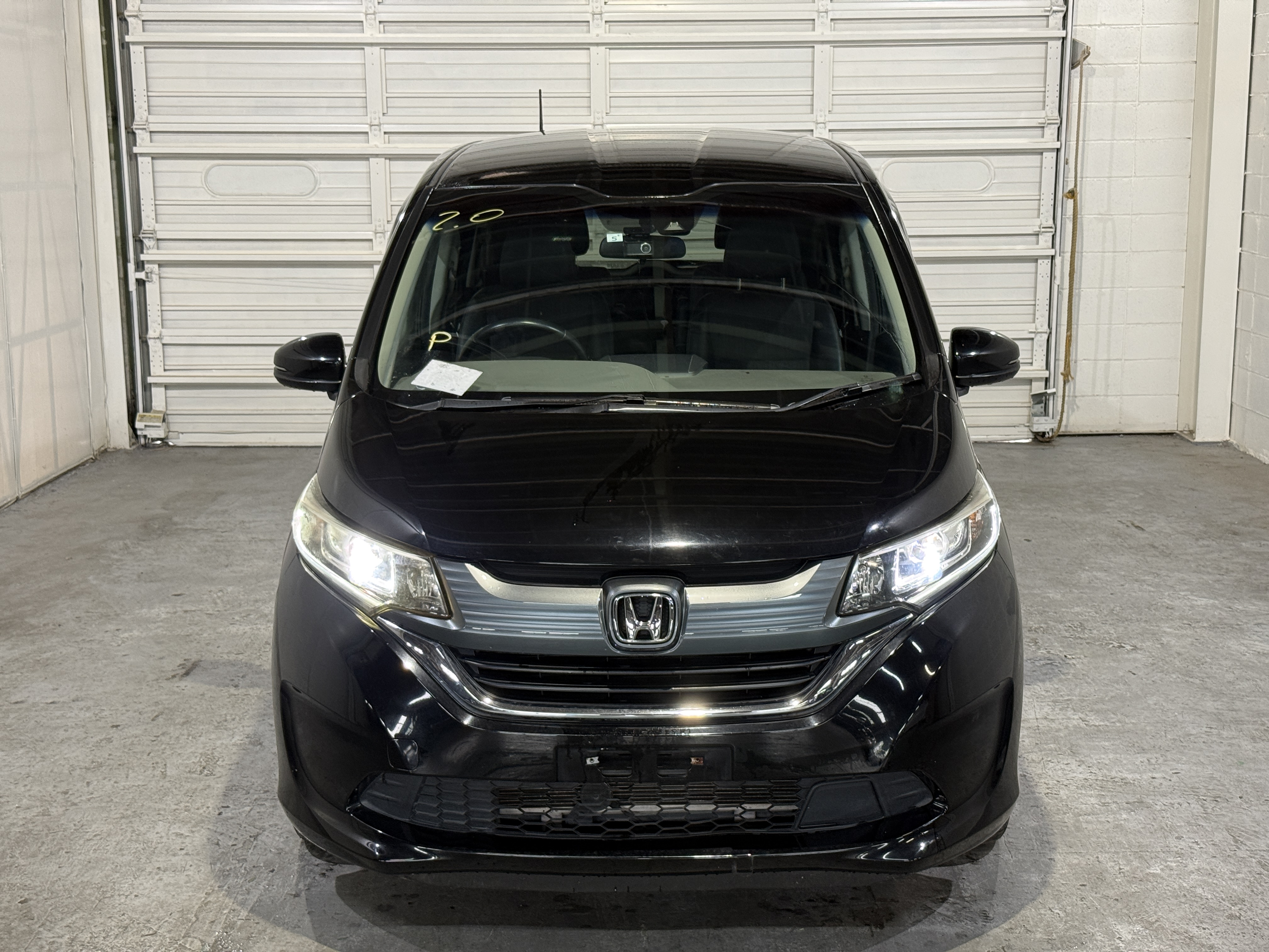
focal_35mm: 48
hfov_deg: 39.7
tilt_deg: -10.4
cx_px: 634
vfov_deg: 30.3
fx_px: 1760
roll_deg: -0.2
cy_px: 476
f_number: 1.78
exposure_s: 1/60
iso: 160
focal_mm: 6.76
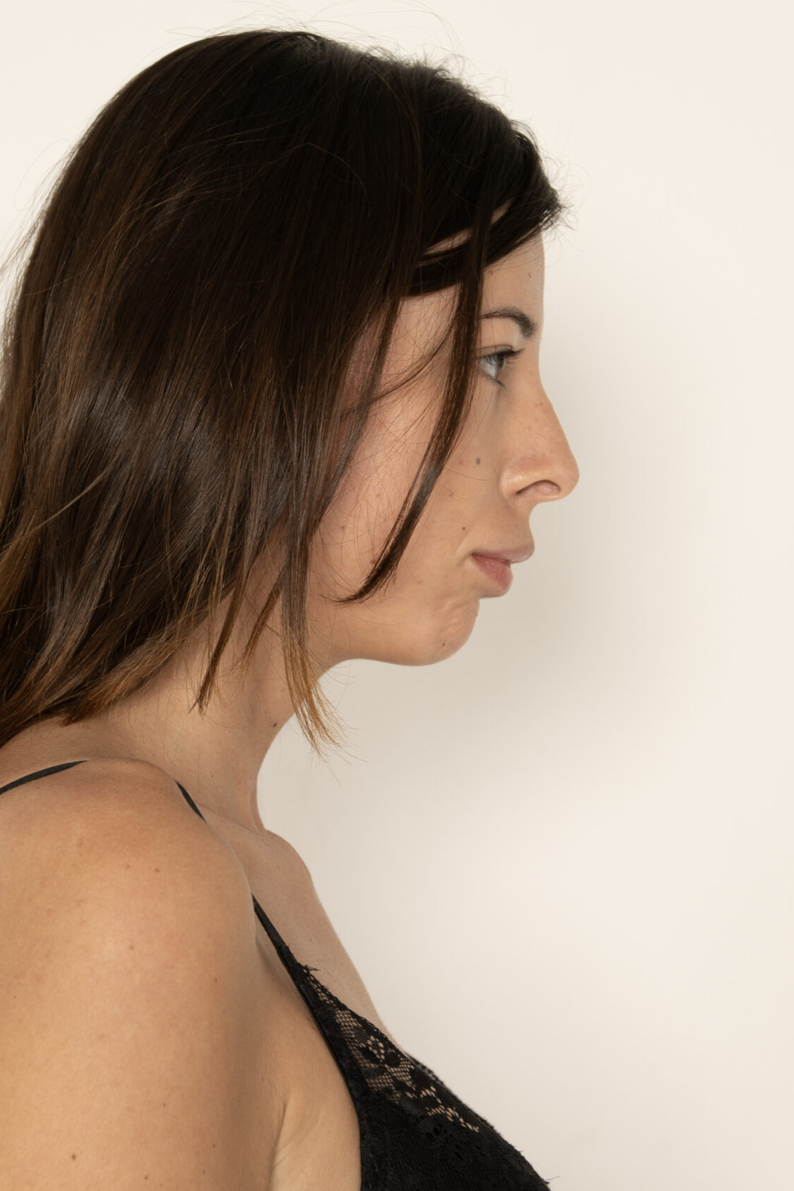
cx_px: 264
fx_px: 2448
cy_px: 642
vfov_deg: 27.3
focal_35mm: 74
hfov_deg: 18.4
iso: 100
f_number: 4.5
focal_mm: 33
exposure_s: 1/160
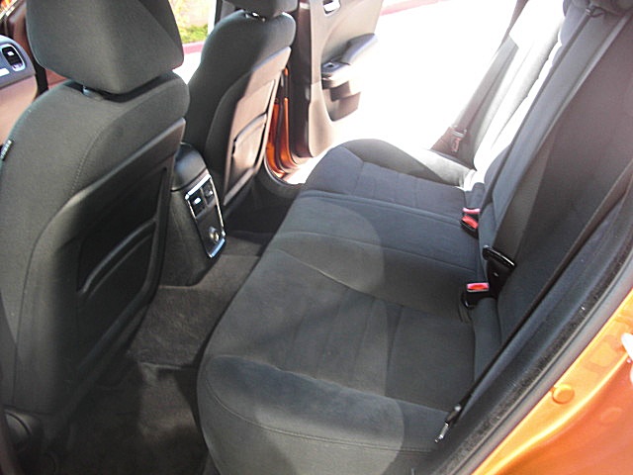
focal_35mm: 36
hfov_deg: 51.4
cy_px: 238
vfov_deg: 39.7
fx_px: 658
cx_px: 316
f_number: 2.8
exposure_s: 1/60
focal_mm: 6.3
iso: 100
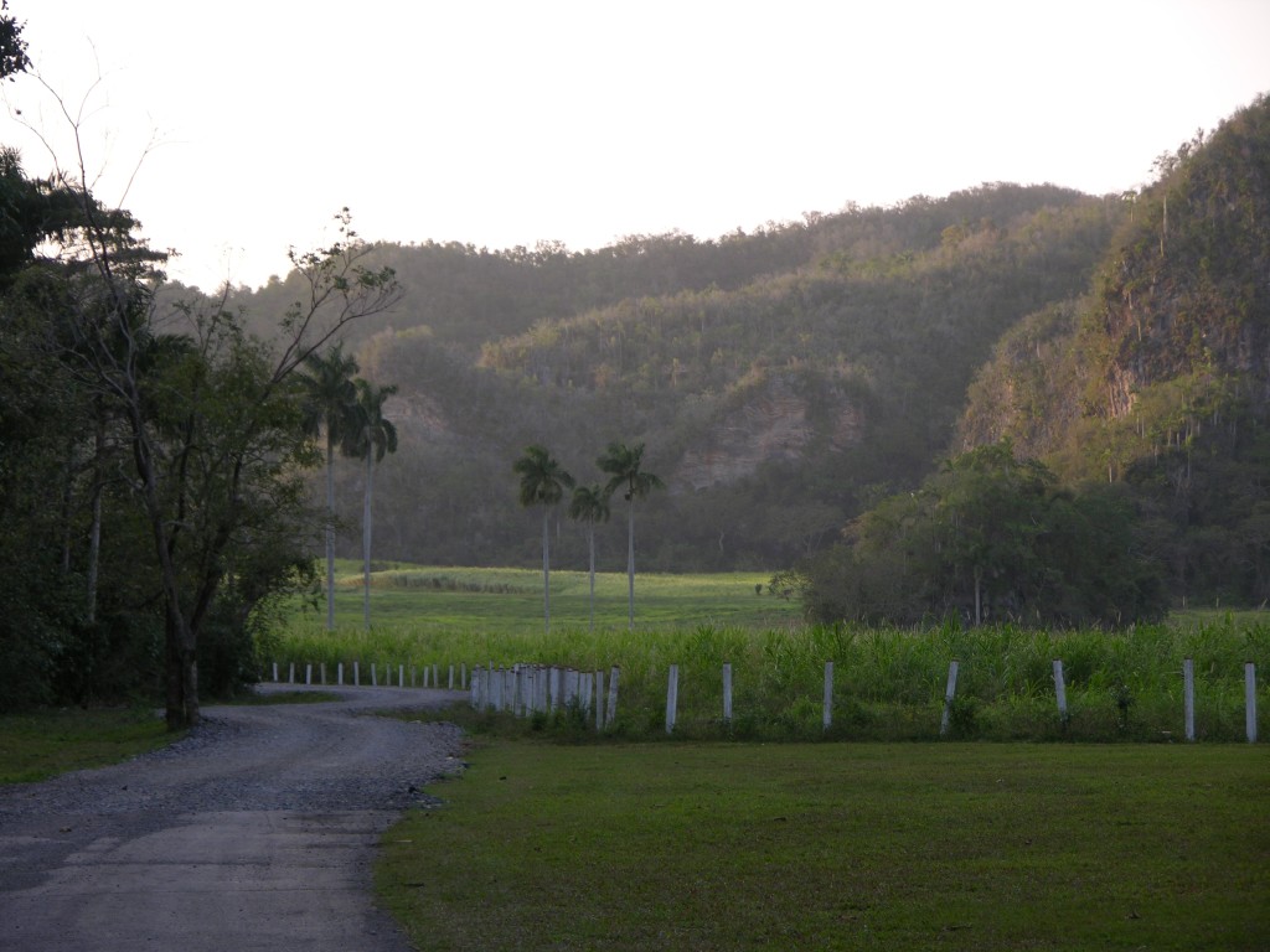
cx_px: 635
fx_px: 5136
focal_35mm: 140
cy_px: 476
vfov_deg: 10.6
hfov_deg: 14.1
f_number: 3.8
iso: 50
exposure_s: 1/84.9
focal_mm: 34.7
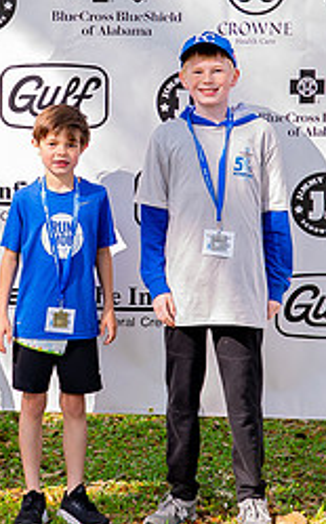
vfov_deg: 18.5
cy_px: 110
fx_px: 1597
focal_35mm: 112
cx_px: 43
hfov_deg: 11.6
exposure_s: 1/200
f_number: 3.5
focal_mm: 38
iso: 320
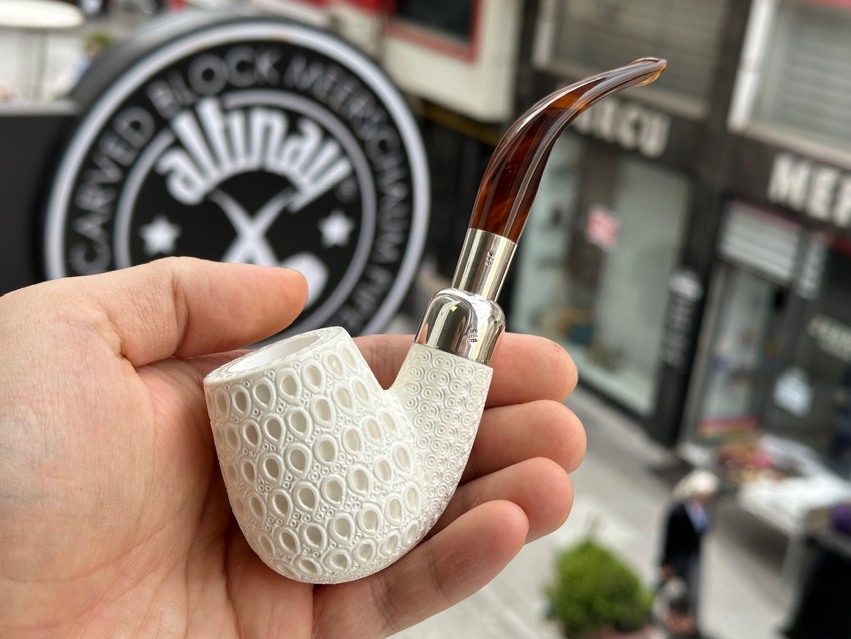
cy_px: 320
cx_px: 426
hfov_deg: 39.7
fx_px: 1180
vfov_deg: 30.3
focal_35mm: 48
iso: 64
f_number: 1.78
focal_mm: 6.86
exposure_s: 1/971
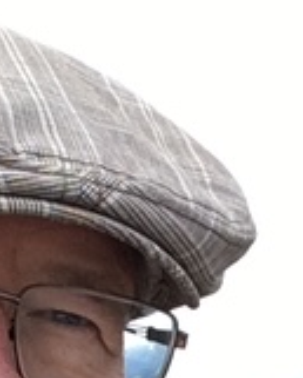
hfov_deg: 12.7
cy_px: 552
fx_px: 1344
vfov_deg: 15.0
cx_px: 312
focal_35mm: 120
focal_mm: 2.15
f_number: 2.4
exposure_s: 1/413
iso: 50
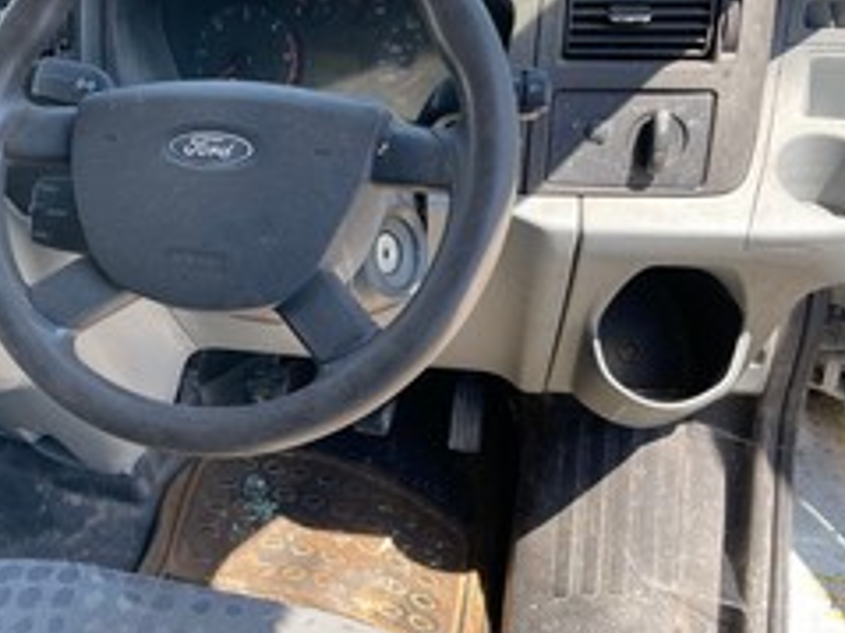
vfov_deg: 37.4
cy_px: 233
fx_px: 927
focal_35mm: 38
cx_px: 255
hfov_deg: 47.8
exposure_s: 1/262
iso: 32
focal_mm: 4.2
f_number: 1.6
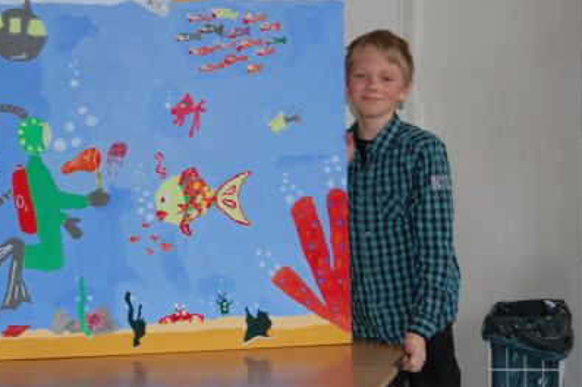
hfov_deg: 18.7
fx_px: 1758
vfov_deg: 12.5
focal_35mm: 109
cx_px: 166
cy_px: 262
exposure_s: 1/60
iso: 400
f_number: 5.3
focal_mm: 45
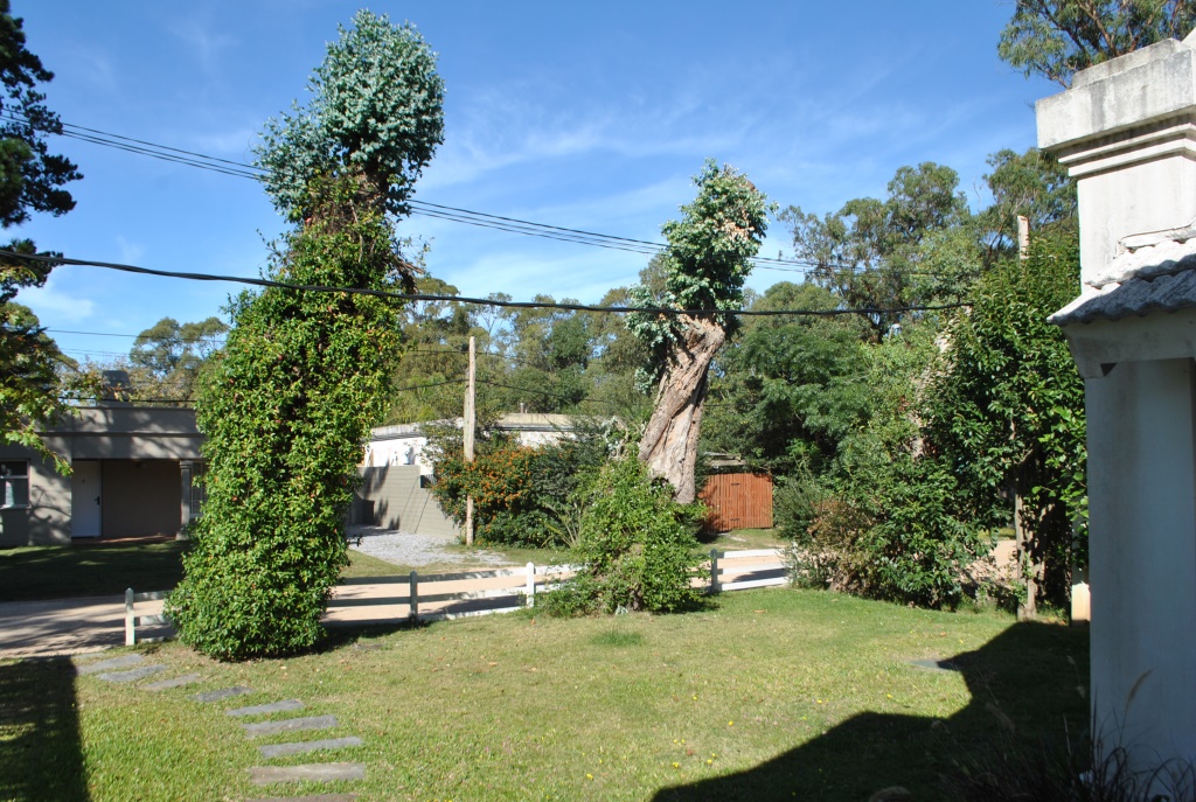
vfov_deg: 48.1
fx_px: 899
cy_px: 401
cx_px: 598
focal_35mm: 27
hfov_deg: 67.3
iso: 100
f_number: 8
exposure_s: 1/250
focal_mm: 18
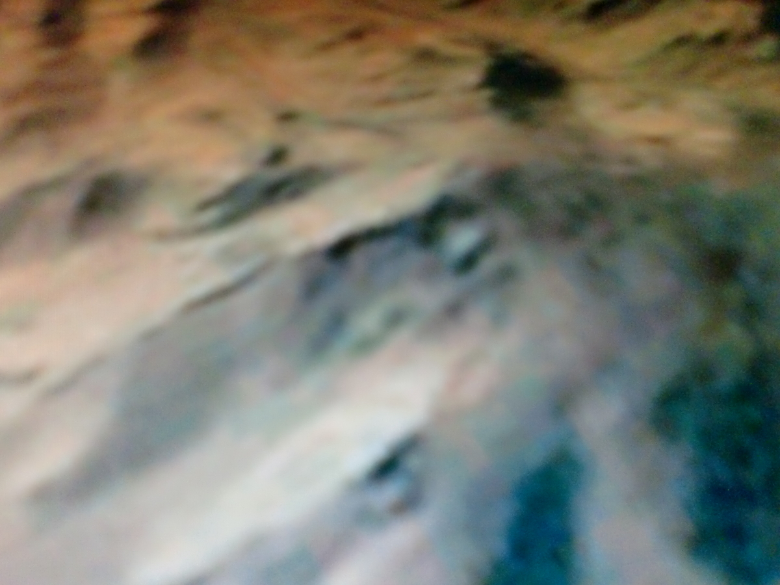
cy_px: 292
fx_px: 789
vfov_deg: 40.7
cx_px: 390
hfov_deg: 52.6
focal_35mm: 35
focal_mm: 6.3
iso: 500
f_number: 3.1
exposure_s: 1/60
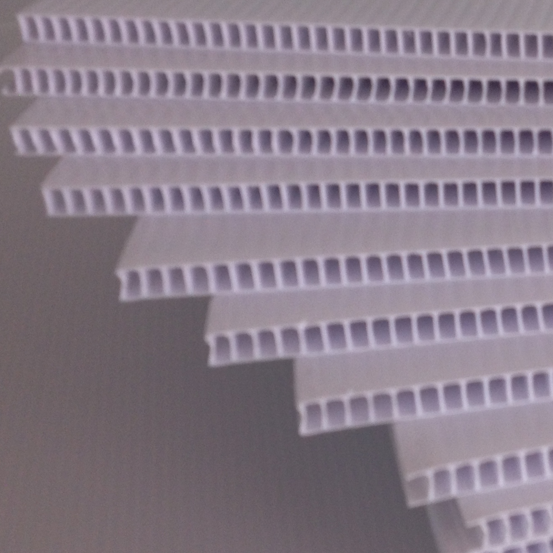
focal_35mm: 76
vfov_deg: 22.6
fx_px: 1374
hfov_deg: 22.0
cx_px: 548
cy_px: 175
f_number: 2.4
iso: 80
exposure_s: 1/20
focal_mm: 4.28
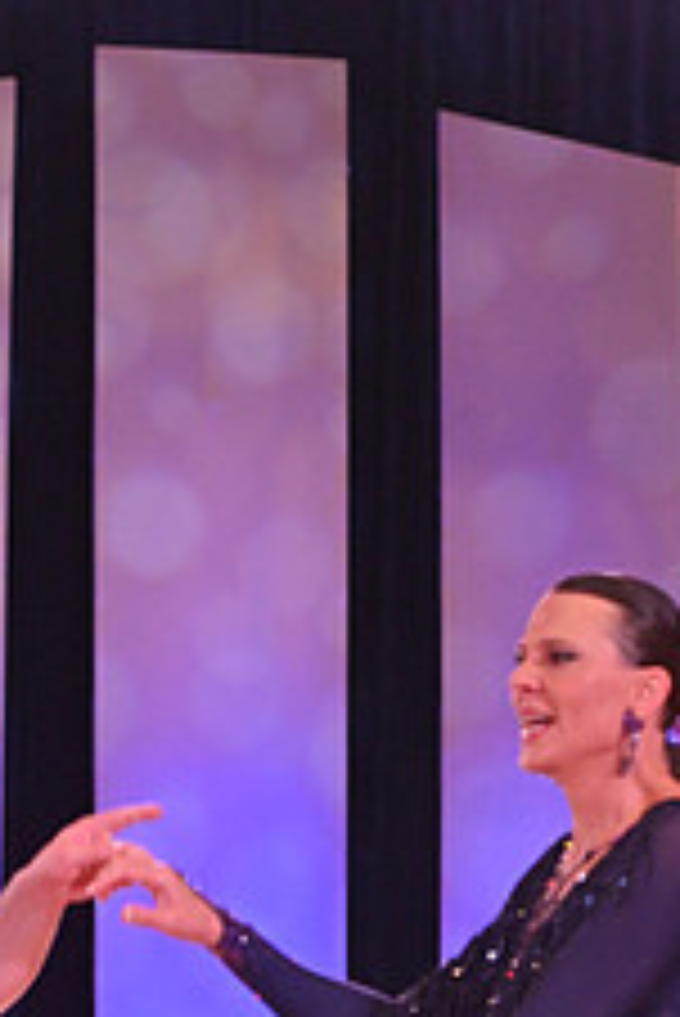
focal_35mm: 231
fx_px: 6534
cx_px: 196
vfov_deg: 8.8
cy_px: 1292
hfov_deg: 6.0
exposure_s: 1/400
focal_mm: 90
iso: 2000
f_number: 5
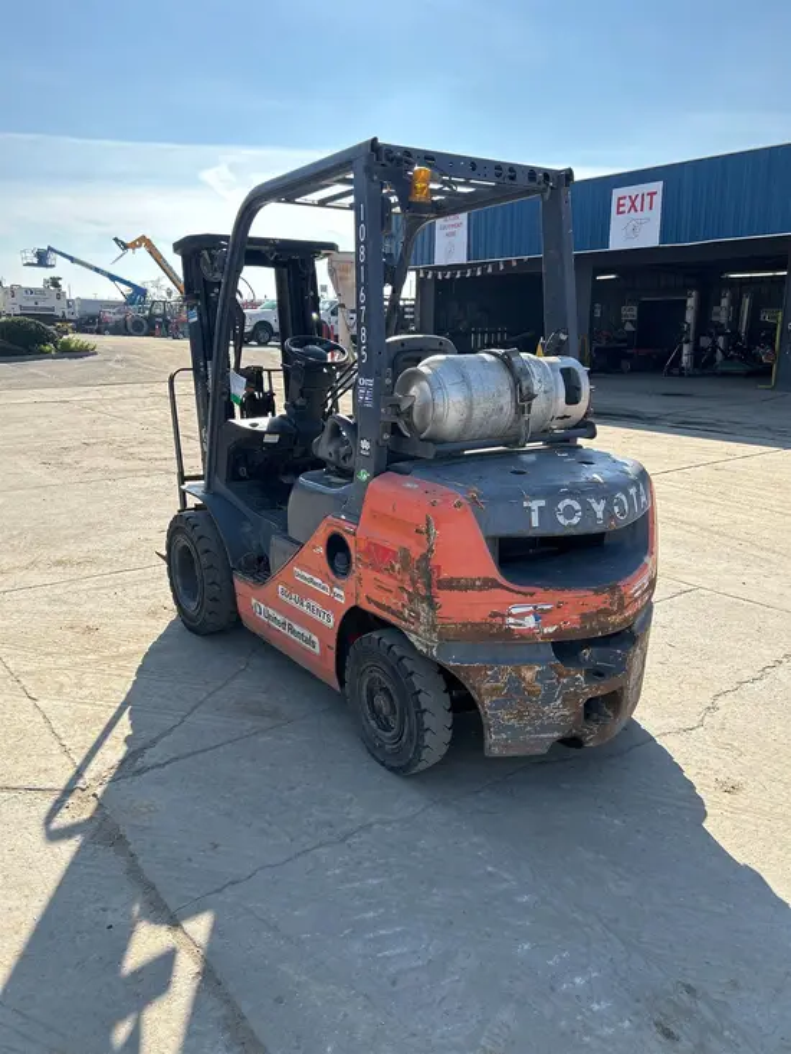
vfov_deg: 67.3
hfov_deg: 53.1
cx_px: 396
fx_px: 792
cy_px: 527
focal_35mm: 26
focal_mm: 5.7
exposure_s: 1/2841
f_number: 1.5
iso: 50
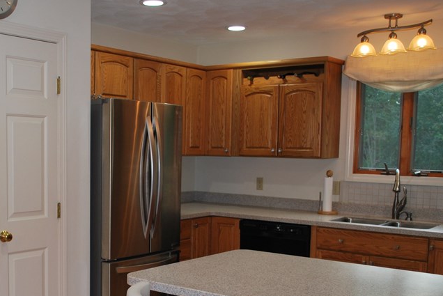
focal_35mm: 46
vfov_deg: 28.9
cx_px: 149
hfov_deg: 42.2
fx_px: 566
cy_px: 213
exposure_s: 1/60
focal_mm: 18
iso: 200
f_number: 3.5
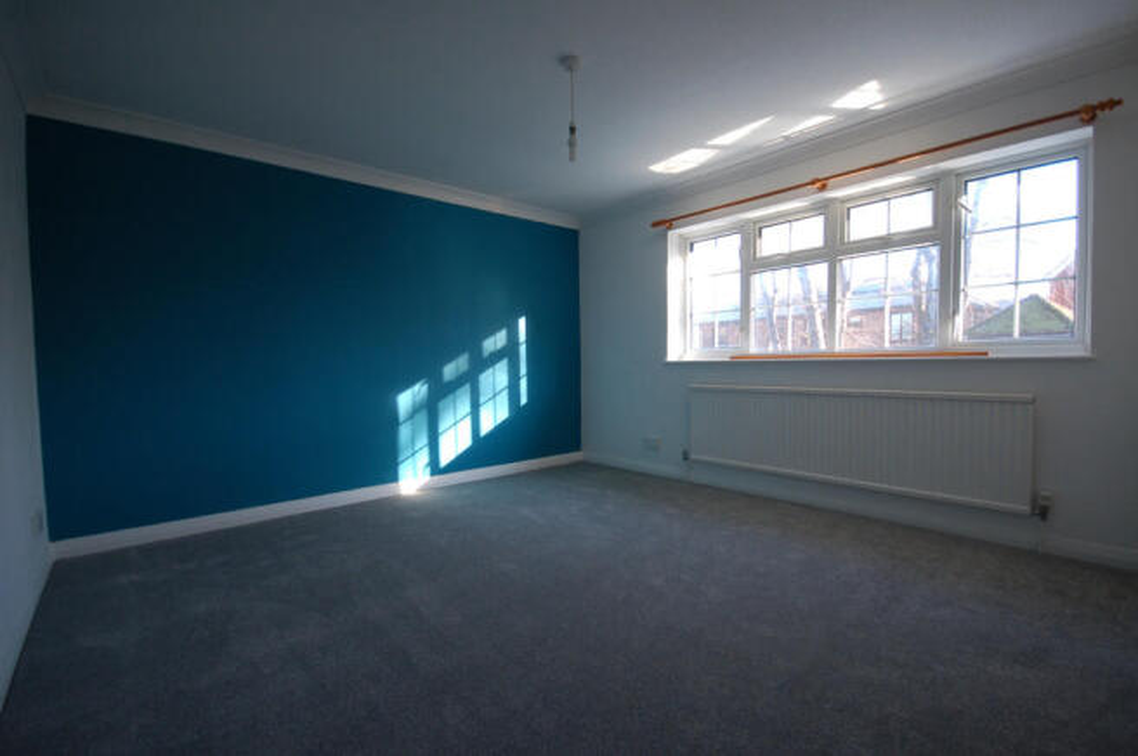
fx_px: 474
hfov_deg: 100.4
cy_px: 378
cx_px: 569
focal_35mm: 15
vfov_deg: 77.2
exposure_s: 1/80
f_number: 4.5
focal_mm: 10
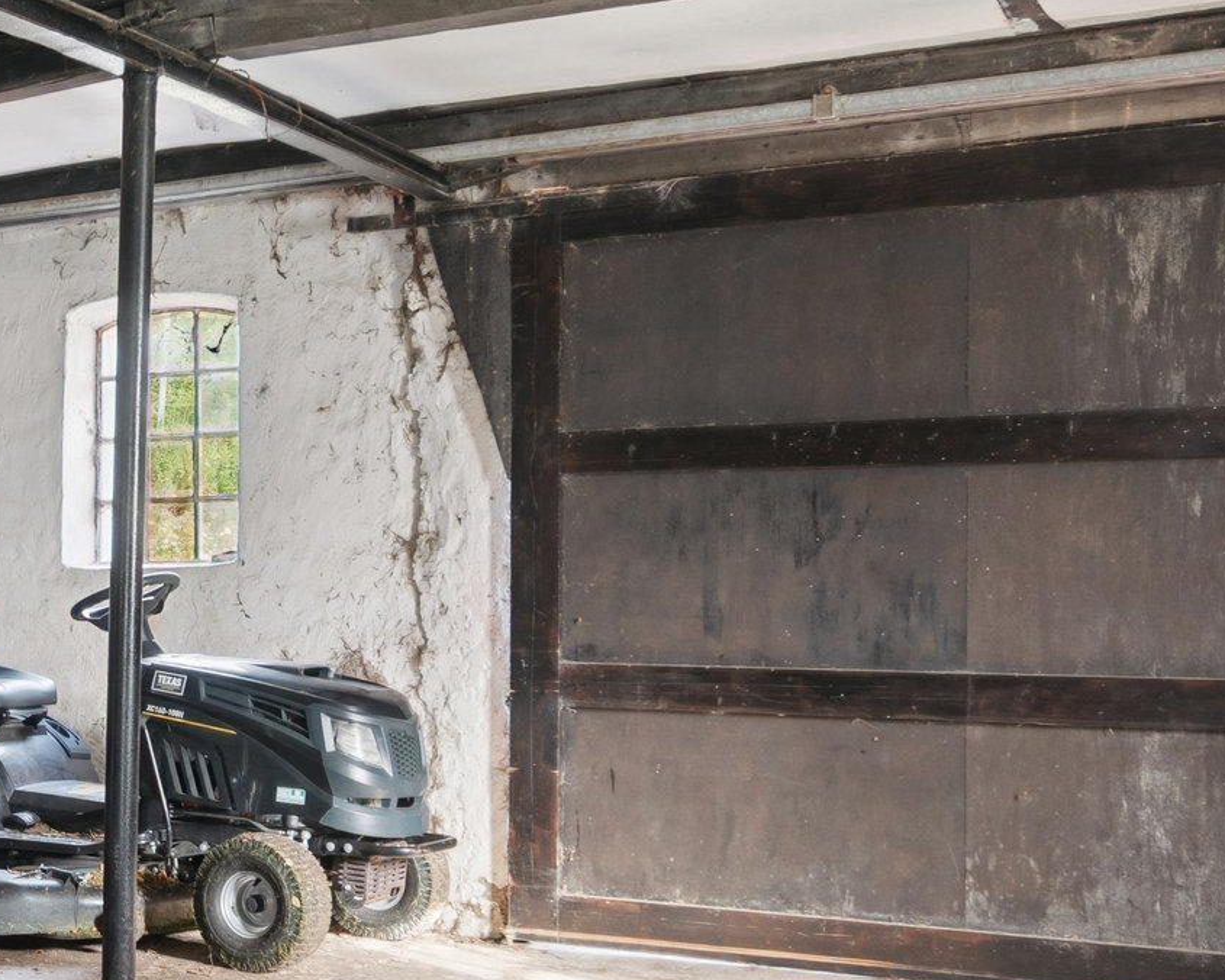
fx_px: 2175
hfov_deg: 28.4
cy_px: 612
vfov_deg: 25.3
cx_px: -141
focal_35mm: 60
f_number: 4
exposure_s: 1/10
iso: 400
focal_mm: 18
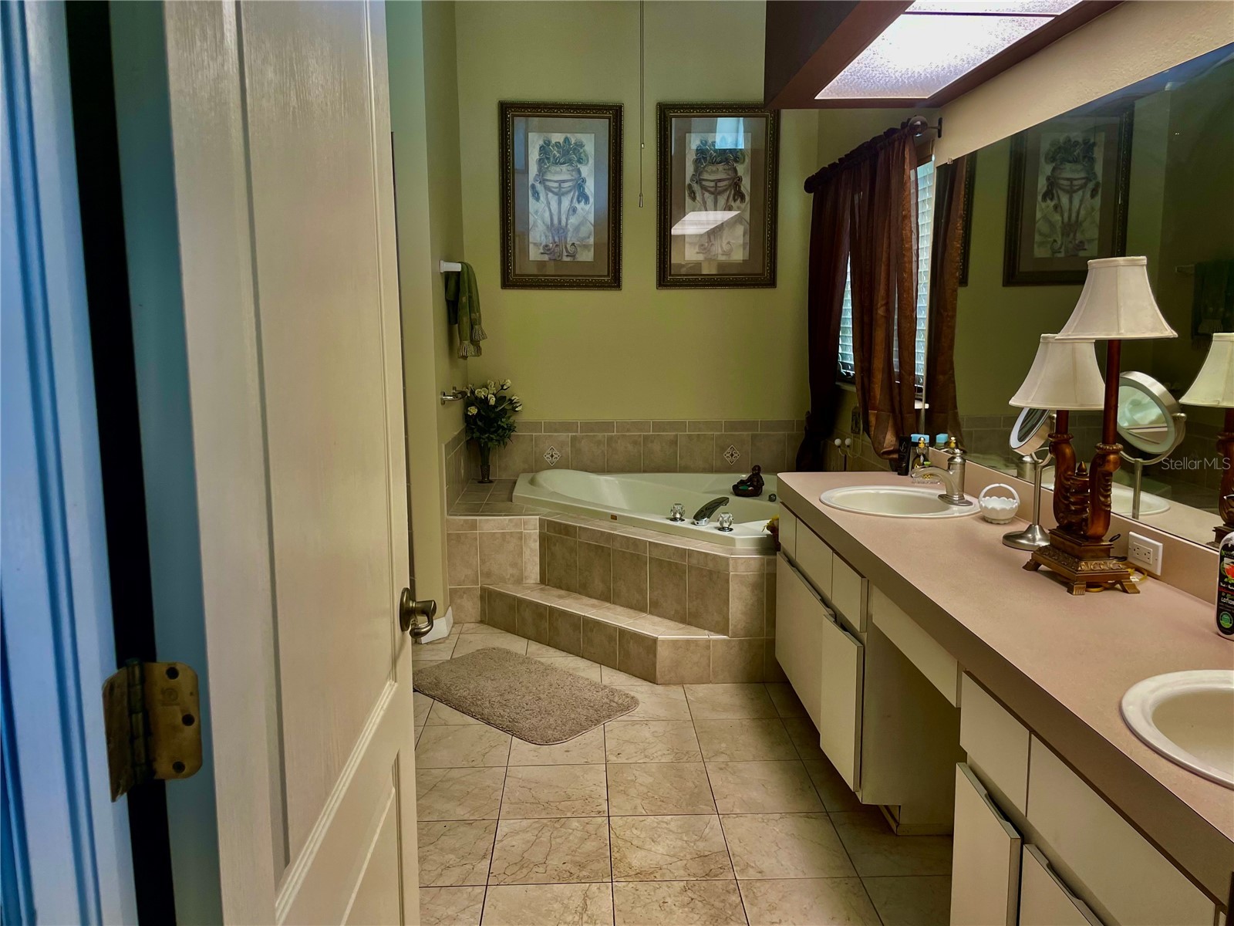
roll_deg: +1.3
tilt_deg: -7.7
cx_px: 617
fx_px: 927
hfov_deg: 67.3
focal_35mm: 26
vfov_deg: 53.1
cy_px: 463
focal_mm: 4.2
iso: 64
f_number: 1.6
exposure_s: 1/60
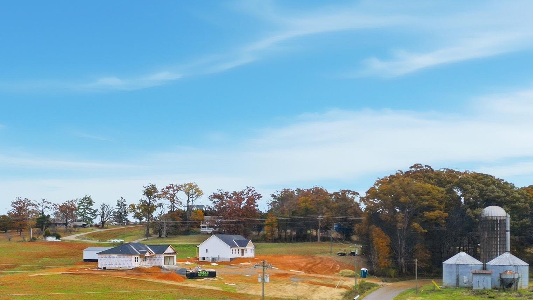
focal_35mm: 43
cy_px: 240
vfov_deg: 27.2
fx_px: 608
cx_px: 124
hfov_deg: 45.5
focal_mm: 6.7
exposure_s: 1/8000
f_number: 1.7
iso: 100
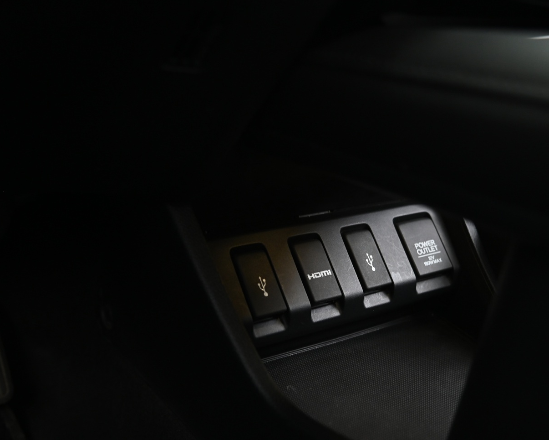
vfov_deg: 31.4
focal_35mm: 48
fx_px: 780
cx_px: 271
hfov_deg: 38.8
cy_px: 238
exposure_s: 1/2
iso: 1250
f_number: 4
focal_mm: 38
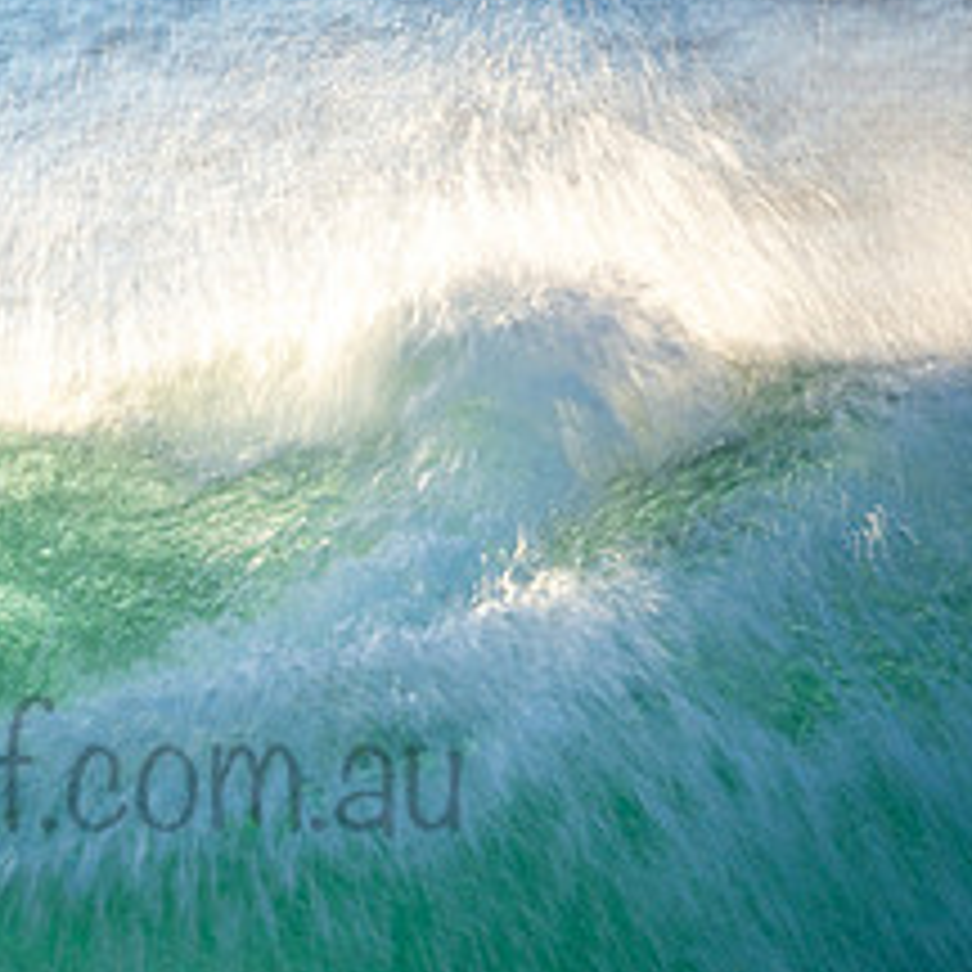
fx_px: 65252
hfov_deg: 0.9
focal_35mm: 2054
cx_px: 23
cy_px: 740
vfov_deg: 0.9
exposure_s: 1/20
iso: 100
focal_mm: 500
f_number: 22
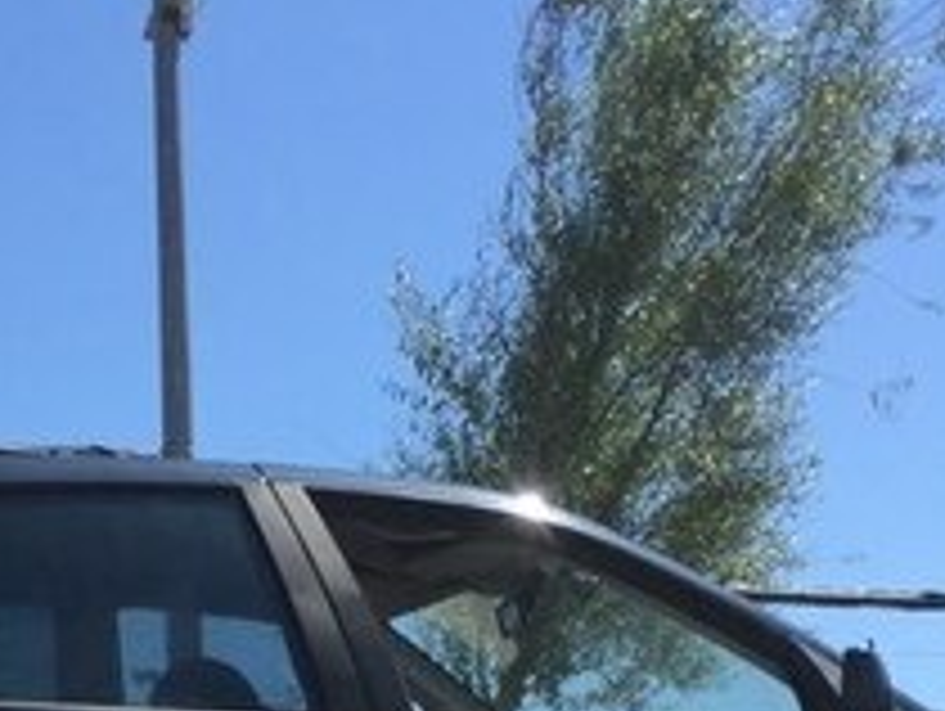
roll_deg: +0.9
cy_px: 1073
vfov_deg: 15.1
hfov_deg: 21.2
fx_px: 2487
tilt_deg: -0.2
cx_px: 184
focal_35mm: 91
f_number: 2.2
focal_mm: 4.15
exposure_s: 1/1721
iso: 32
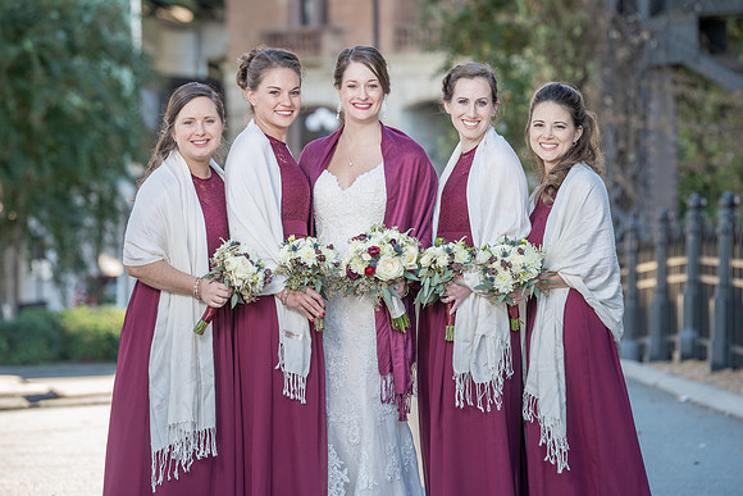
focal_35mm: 200
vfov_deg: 6.9
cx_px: 372
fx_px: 4129
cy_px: 248
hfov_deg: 10.3
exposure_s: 1/200
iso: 640
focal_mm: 200
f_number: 5.6
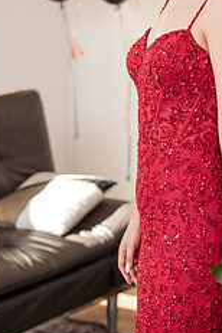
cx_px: 150
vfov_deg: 17.4
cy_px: 99
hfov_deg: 11.7
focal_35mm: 117
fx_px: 1082
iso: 1000
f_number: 3.2
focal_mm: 60
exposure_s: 1/250
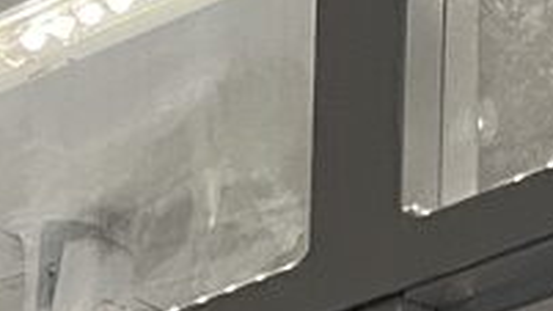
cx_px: -421
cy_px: 1555
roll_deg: -0.8
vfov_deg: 4.6
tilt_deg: +1.5
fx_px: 3313
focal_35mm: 226
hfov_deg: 9.1
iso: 250
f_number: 1.6
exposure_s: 1/60
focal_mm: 5.1
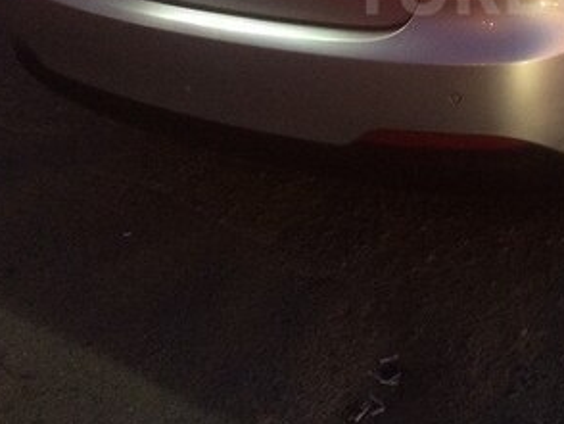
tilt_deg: -11.7
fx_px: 1060
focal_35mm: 65
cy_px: -14
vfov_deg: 21.7
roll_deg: -0.6
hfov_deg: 28.2
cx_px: 547
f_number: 2.2
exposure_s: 1/33
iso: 250
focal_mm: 4.15
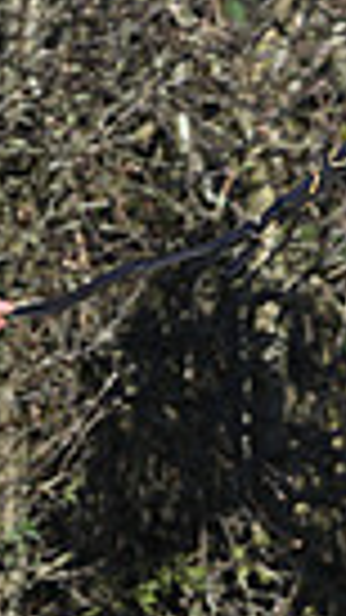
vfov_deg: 2.6
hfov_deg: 1.4
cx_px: 1195
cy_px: 393
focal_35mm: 845
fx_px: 13791
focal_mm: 190
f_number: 3.2
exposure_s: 1/1250
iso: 110
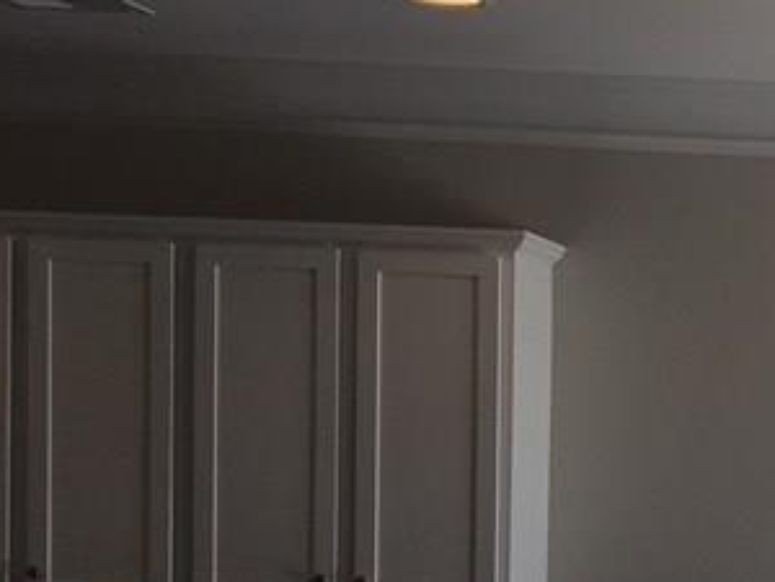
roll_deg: -1.9
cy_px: 613
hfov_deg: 17.1
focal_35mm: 99
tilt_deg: -2.6
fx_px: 2216
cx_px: 1292
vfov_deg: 14.6
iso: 25
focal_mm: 4.15
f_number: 2.2
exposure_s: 1/364
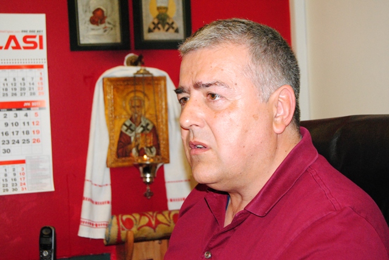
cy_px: 130
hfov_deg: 29.2
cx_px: 194
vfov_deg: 19.8
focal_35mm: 69
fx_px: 746
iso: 1600
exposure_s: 1/100
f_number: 6.3
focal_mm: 46
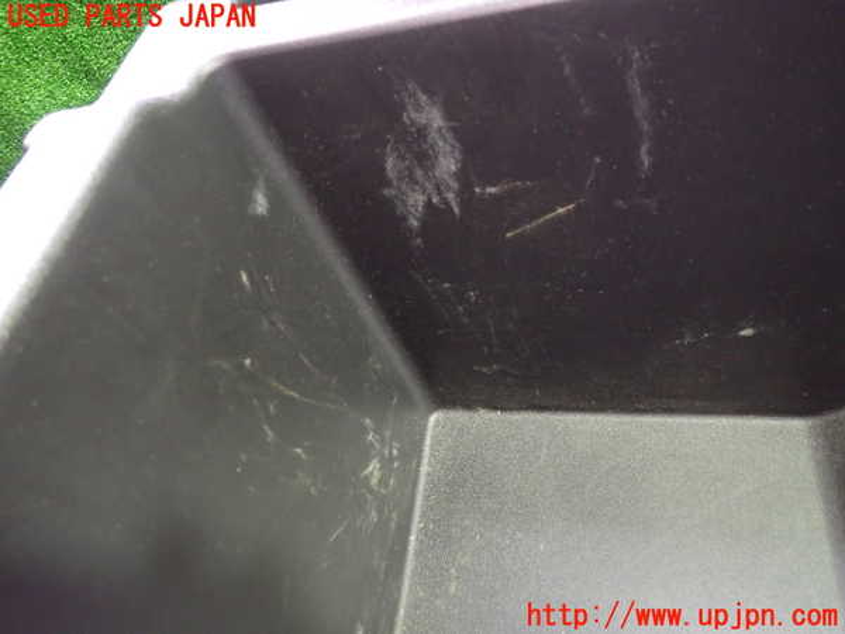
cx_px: 422
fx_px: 610
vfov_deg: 54.9
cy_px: 317
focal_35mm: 25
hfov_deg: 69.4
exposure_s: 1/30
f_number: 2
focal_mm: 4.5
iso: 800
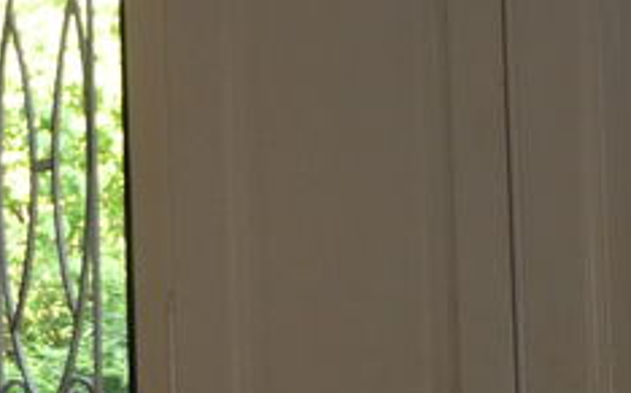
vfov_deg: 10.2
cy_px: 428
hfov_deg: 13.9
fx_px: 2183
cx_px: -642
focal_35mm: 127
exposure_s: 1/30
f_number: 3.3
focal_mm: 4.7
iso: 100
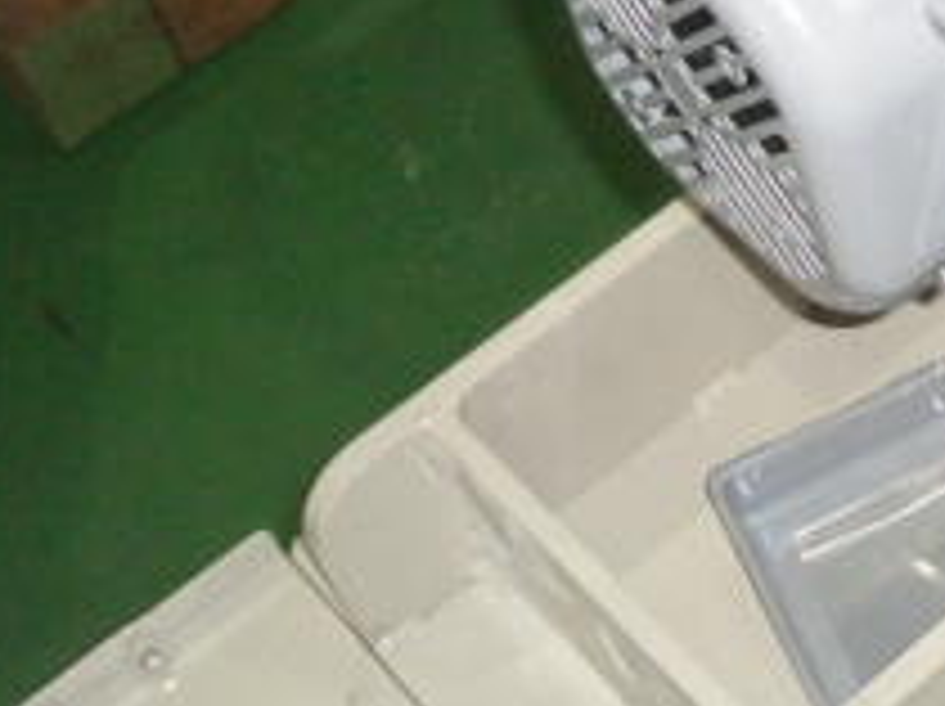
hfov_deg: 17.7
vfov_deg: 13.9
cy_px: -148
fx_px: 2809
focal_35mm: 103
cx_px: 1287
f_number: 4
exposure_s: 1/40
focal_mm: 4.8
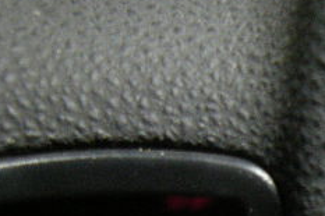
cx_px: 420
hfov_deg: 22.7
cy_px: 291
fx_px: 722
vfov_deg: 16.0
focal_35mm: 80
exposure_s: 1/59.6
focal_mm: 4.7
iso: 379
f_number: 2.8
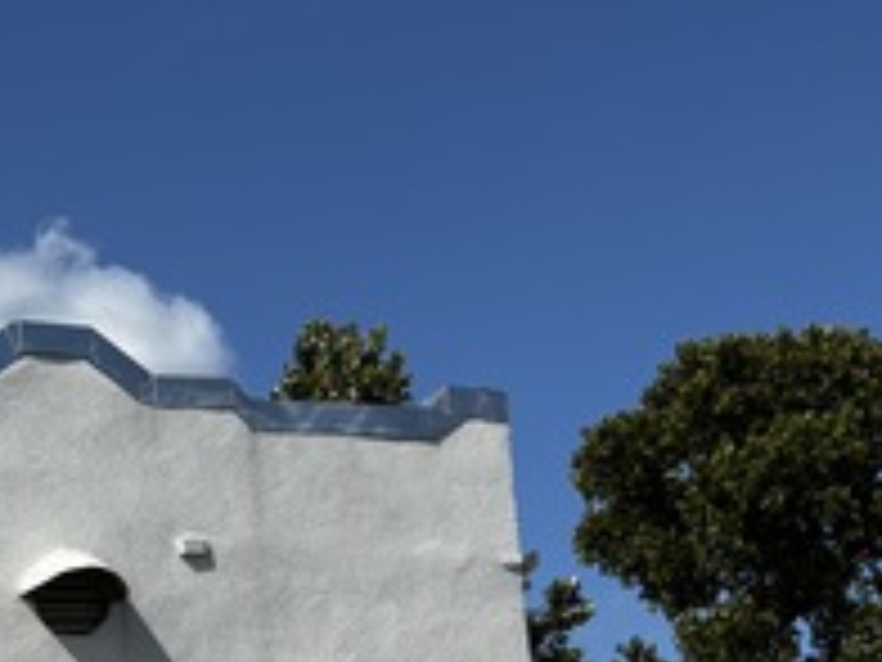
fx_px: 2166
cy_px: 766
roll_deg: -0.1
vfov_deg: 16.7
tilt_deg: +8.2
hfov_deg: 20.2
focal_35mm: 85
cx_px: -387
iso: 50
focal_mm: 5.96
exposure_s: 1/5076
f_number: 1.6
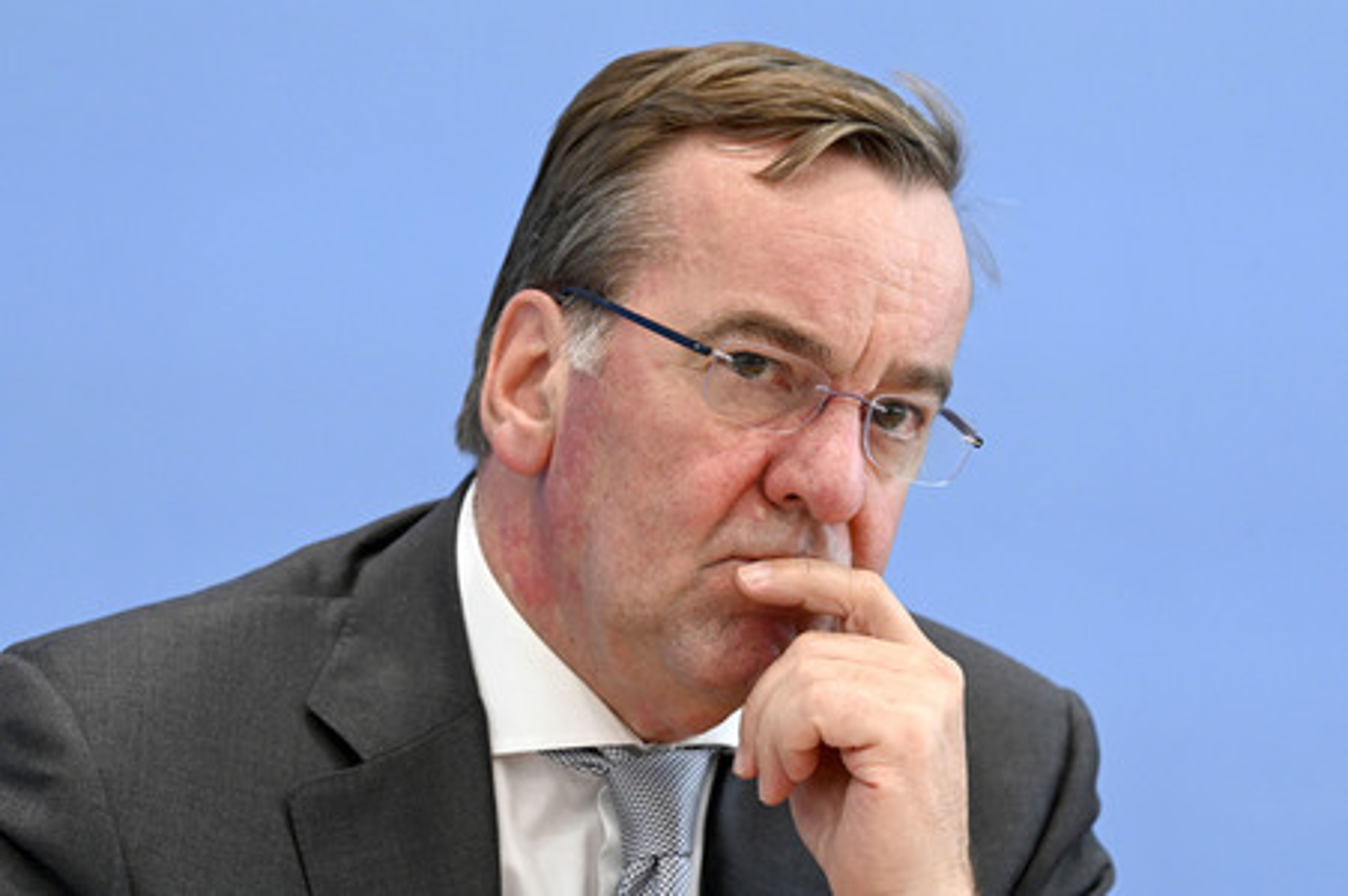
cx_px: 674
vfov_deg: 8.1
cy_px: 448
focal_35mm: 170
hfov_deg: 12.1
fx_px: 6361
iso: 5000
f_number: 6.3
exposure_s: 1/640
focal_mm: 170
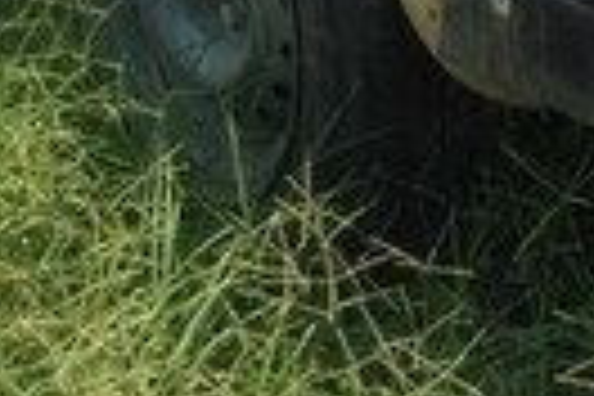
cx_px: 508
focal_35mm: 172
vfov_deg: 7.3
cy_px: -677
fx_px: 2838
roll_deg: +1.1
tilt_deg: -12.8
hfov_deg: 11.9
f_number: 2.4
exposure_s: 1/1130
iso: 50
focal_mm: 4.12
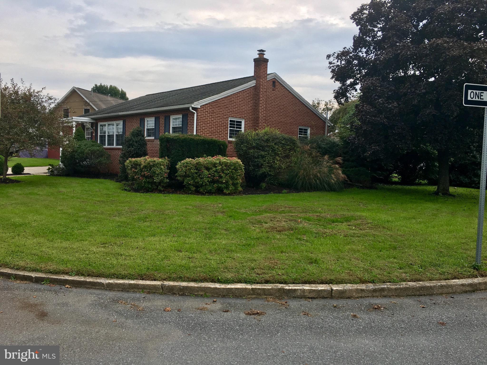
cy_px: 182
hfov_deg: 61.7
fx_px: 408
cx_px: 244
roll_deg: -0.8
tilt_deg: -3.2
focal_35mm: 29
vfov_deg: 48.2
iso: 25
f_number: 2.2
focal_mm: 4.15
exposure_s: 1/732
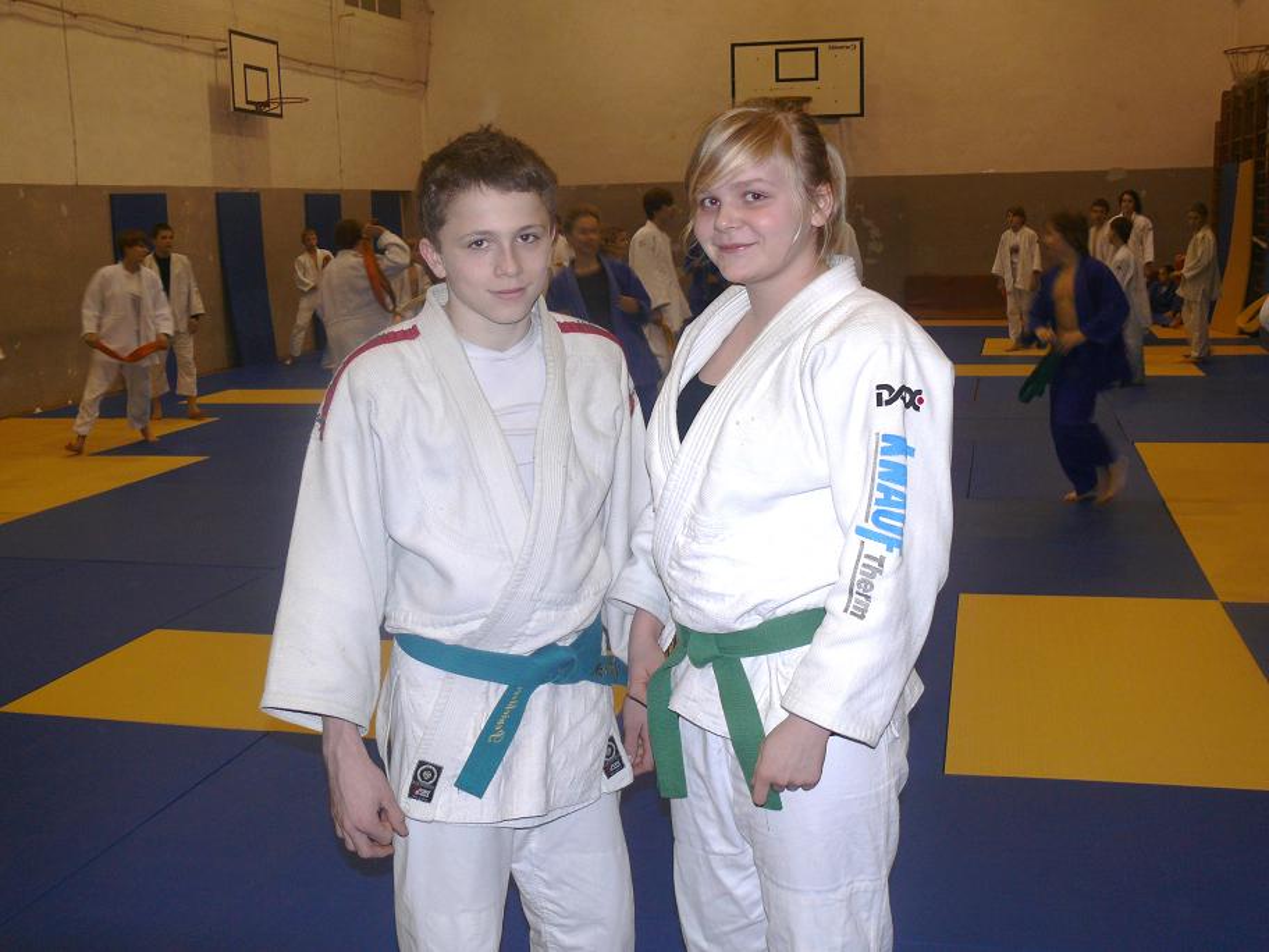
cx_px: 634
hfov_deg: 45.8
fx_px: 1503
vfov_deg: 35.1
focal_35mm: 41
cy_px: 476
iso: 100
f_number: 2.8
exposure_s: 1/30
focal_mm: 8.6
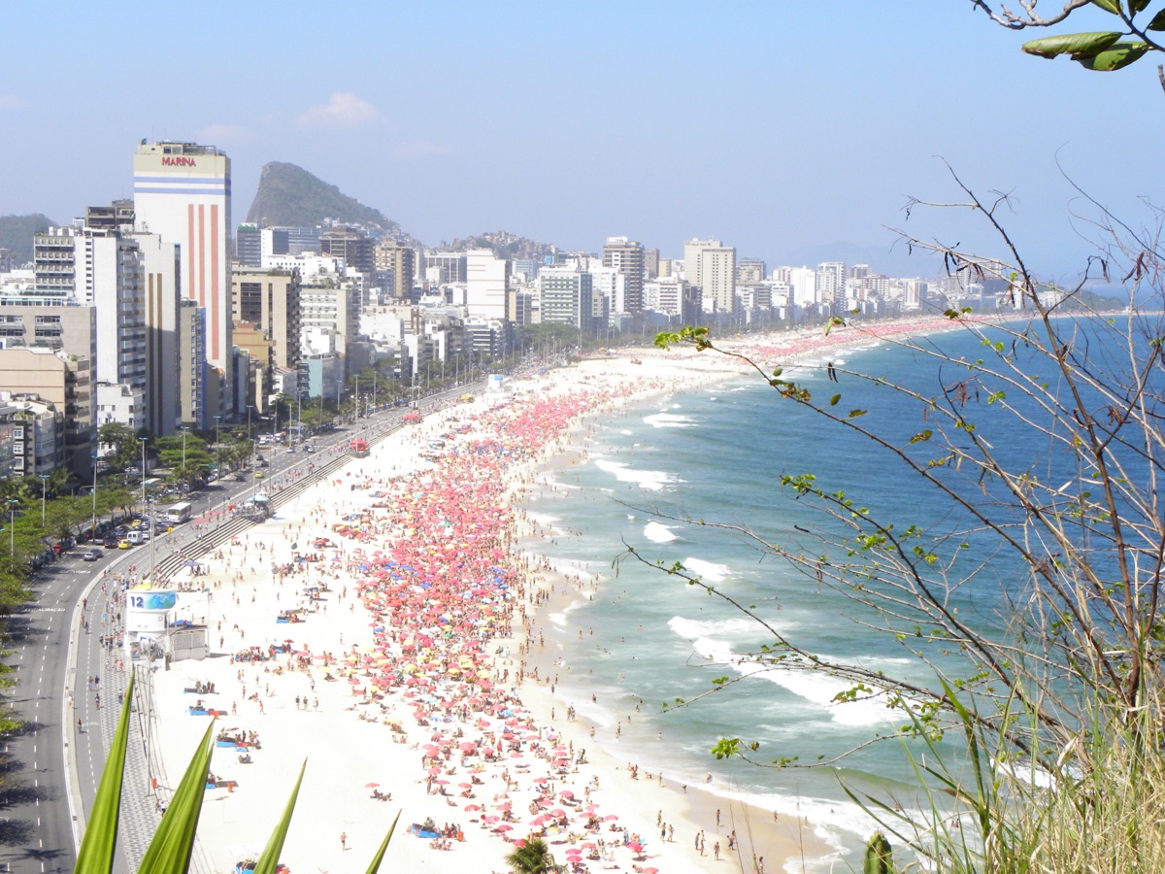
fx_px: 2524
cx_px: 582
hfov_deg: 26.0
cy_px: 437
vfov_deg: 19.6
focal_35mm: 75
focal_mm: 13.4
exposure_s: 1/378
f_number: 7.1
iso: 100
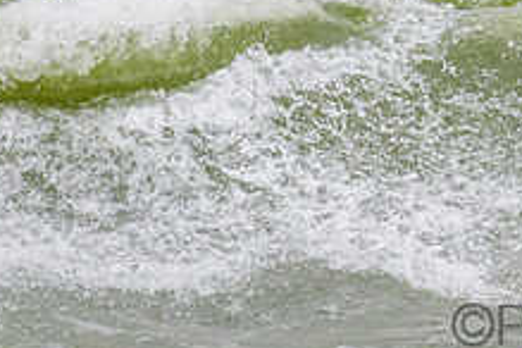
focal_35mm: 2122
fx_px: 30767
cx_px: 636
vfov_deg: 0.6
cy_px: -70
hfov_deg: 1.0
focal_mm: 800
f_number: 11
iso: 1250
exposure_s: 1/2000
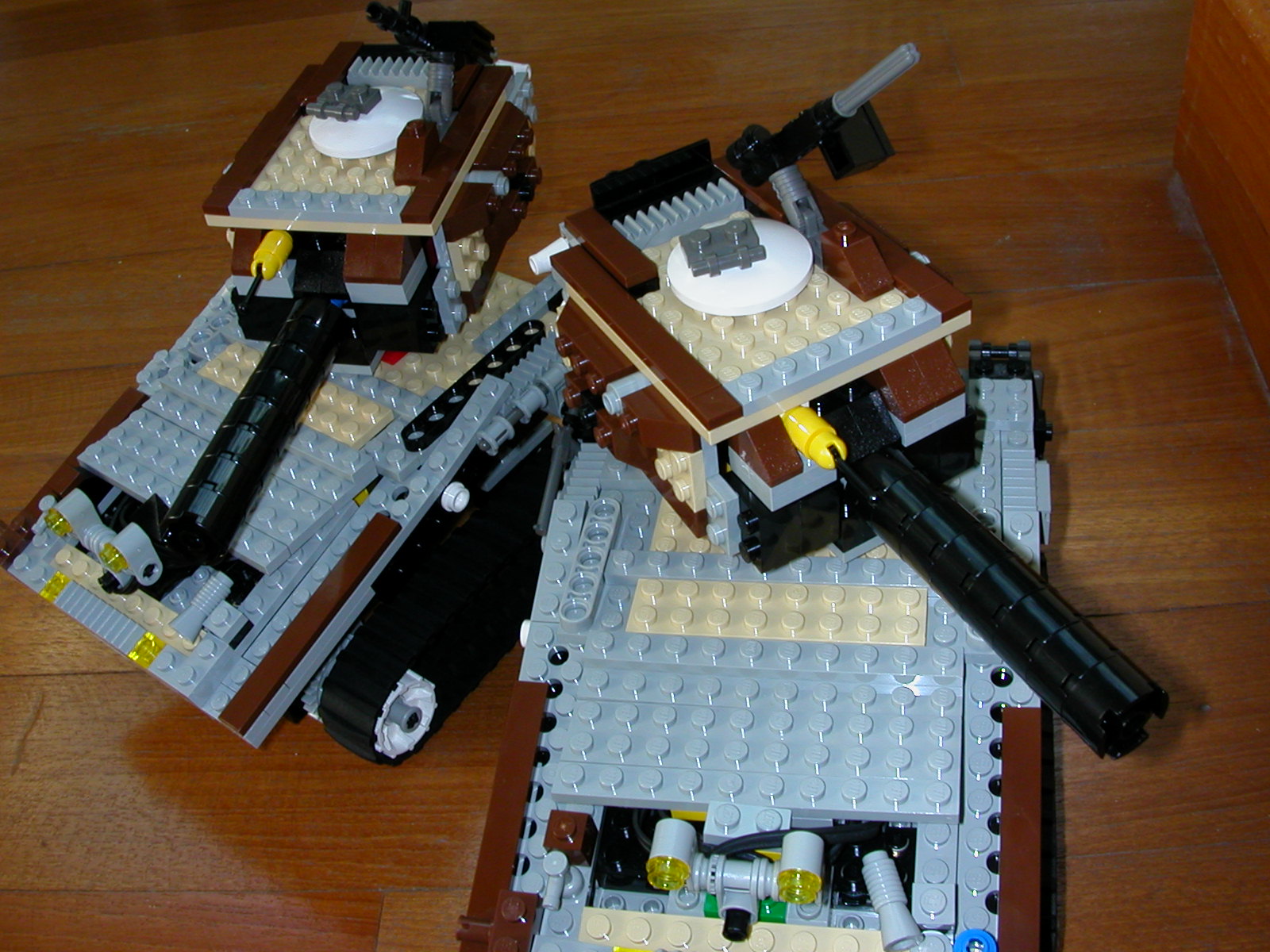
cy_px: 476
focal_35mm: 37
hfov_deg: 50.1
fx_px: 1357
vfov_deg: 38.7
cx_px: 635
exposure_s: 1/30
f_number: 4.5
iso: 100
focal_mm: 5.6
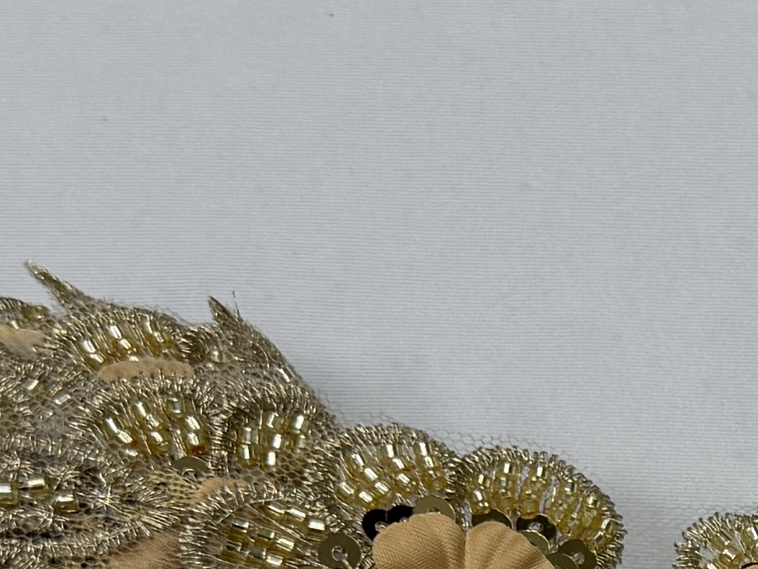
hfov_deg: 14.3
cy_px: 807
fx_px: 2847
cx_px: 1089
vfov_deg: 11.0
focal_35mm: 130
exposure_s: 1/184
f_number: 1.78
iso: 64
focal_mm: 6.76
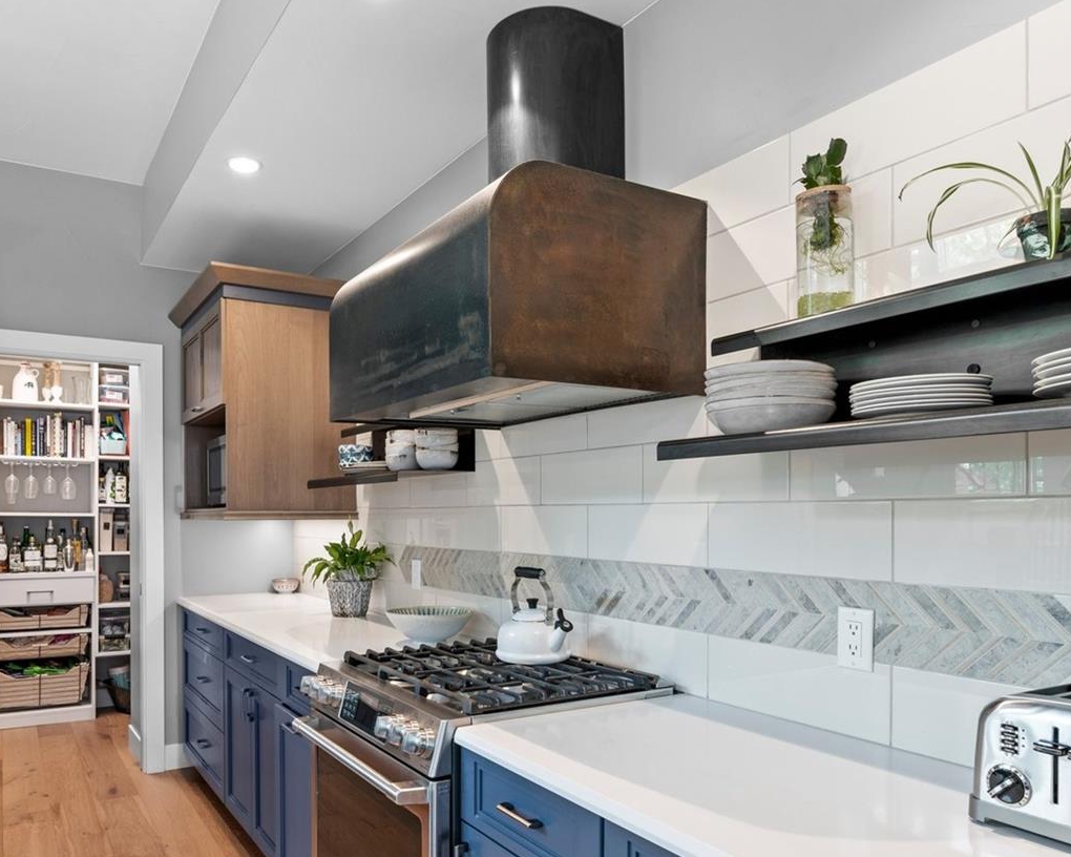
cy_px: 518
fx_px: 792
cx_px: 476
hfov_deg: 67.9
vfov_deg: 56.3
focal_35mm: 25
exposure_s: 1/2
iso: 400
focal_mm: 17
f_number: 8
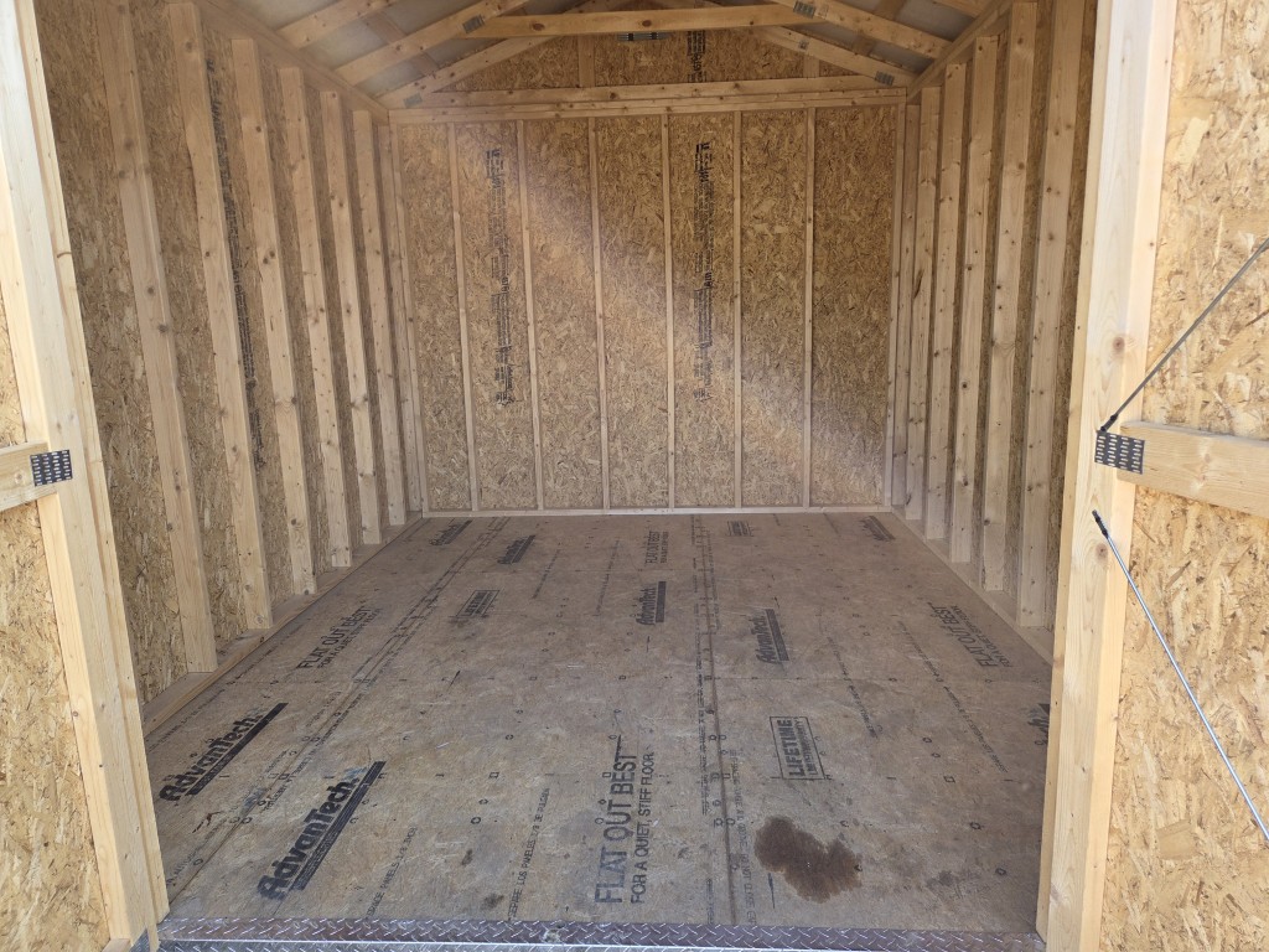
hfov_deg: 73.9
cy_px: 476
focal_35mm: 23
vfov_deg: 58.9
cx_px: 634
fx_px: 843
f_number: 1.8
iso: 40
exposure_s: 1/180
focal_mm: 5.4
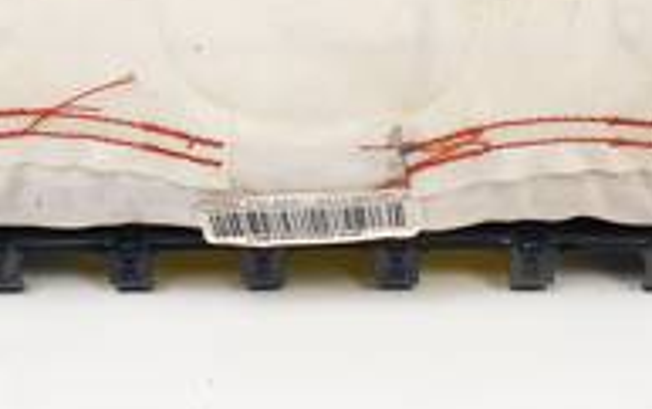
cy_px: -34
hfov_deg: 35.7
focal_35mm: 57
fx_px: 1014
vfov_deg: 21.7
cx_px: 321
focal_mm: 4.3
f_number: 2.4
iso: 50
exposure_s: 1/275
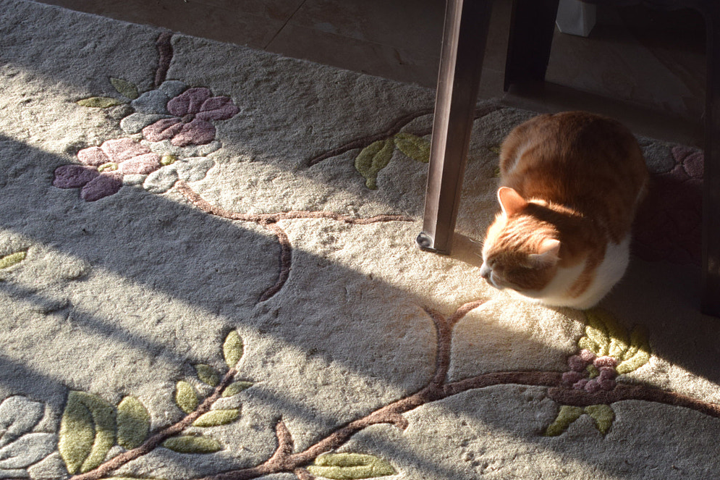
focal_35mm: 75
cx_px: 470
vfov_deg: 18.1
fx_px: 1496
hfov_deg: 26.9
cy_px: 380
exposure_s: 1/125
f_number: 5.6
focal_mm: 31
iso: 400
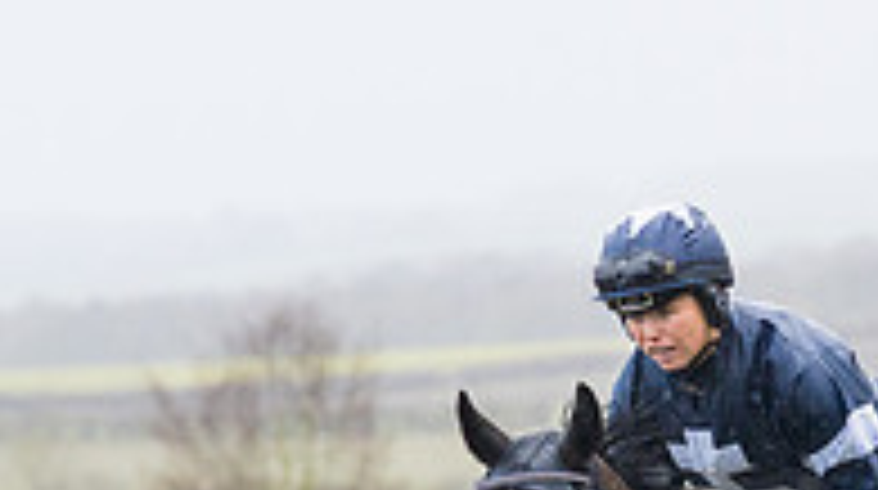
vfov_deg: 2.3
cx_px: 924
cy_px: 888
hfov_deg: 4.1
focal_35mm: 521
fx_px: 12111
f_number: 4
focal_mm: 135
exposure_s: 1/1000
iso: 800
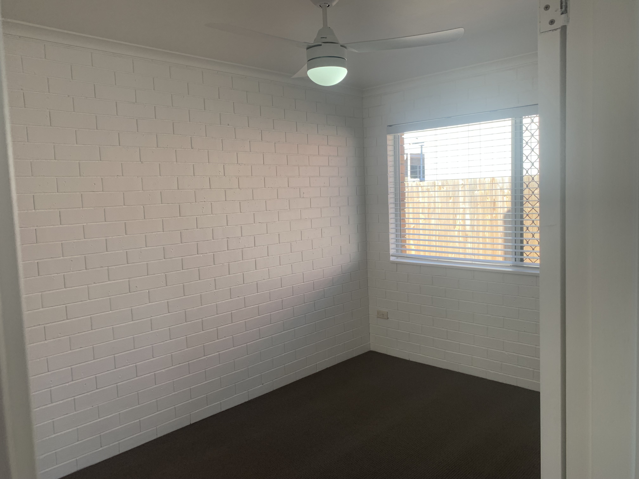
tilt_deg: -3.5
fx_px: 480
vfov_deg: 53.1
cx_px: 320
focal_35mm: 26
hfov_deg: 67.3
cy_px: 240
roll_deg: +2.7
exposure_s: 1/127
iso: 25
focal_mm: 4.25
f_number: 1.8
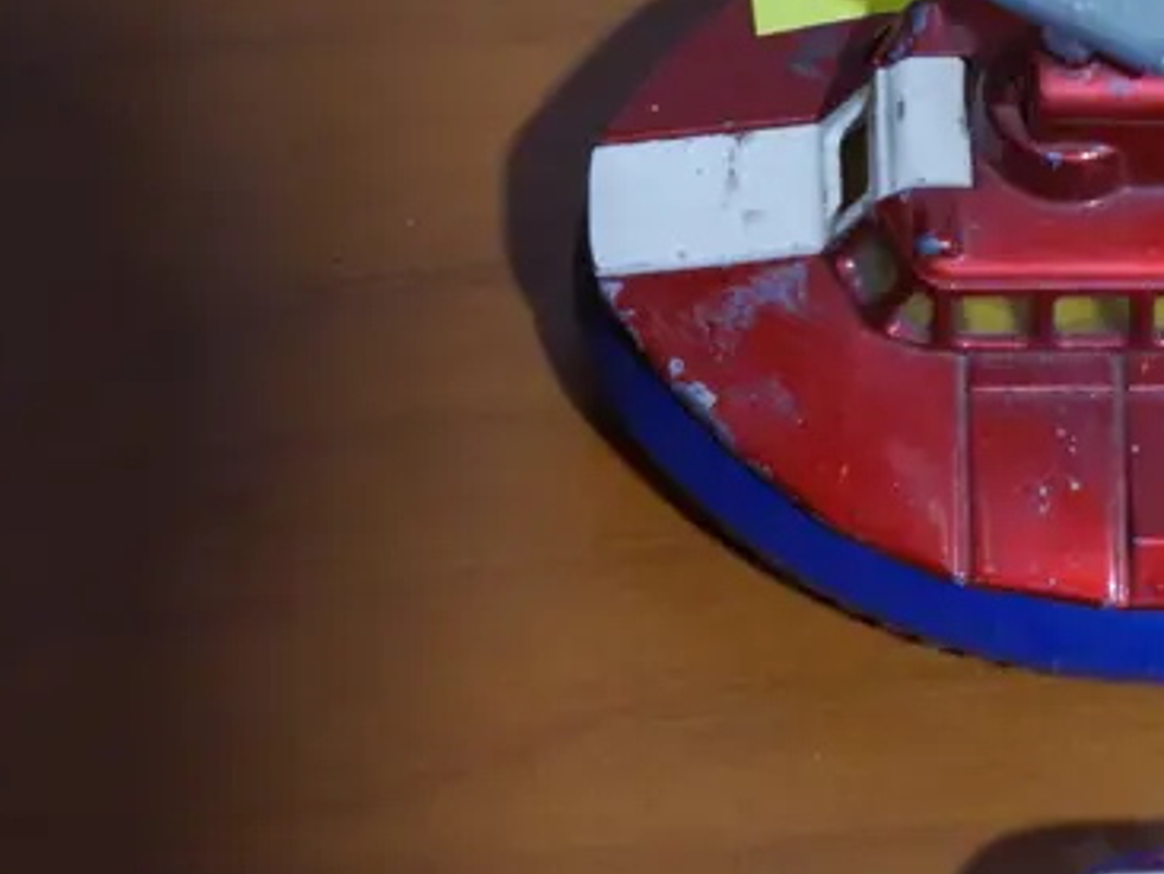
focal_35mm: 190
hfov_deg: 10.2
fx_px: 6393
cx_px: 1574
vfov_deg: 7.8
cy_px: 637
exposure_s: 1/80
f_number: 5.4
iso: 1000
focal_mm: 34
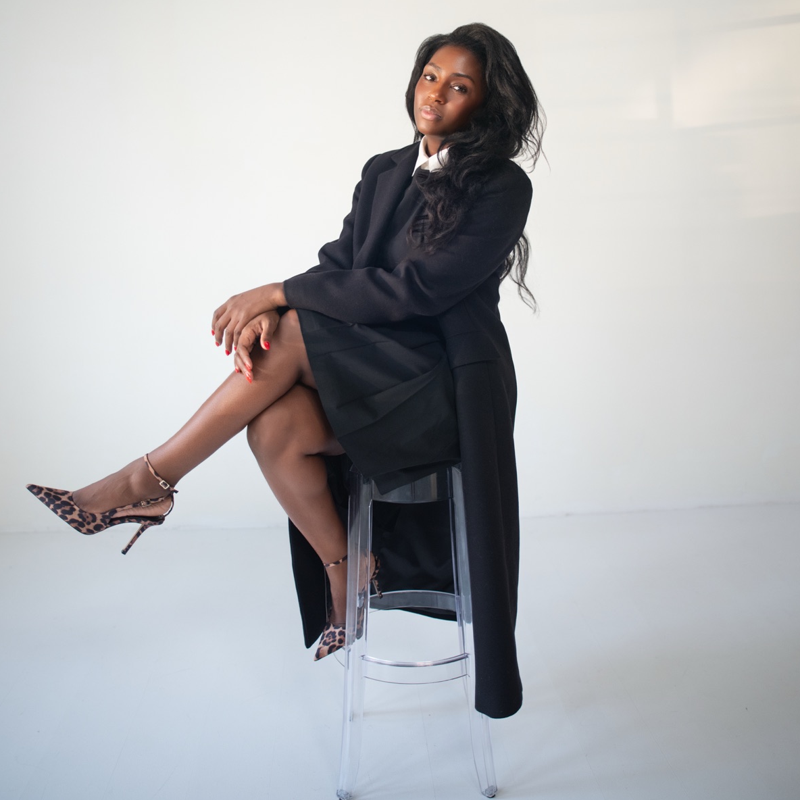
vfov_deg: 38.7
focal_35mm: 43
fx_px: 1124
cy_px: 268
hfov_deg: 39.2
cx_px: 401
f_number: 2.8
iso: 1600
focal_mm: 45
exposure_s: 1/125
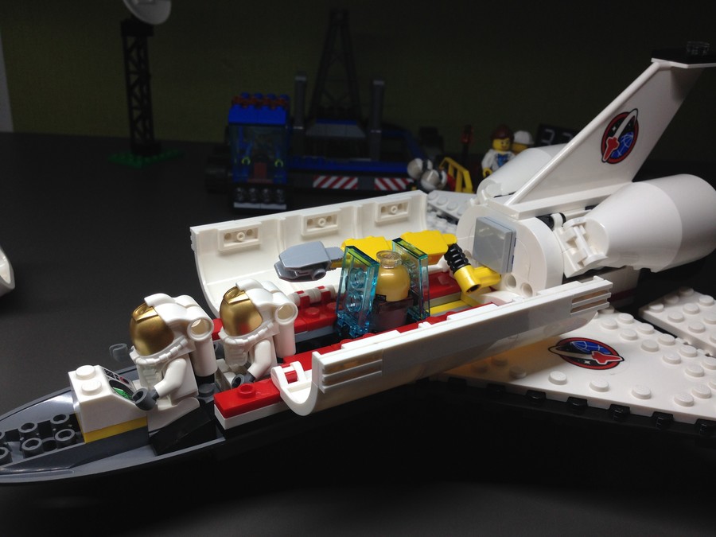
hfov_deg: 55.4
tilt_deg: -24.1
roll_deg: -3.6
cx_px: 358
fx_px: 683
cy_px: 268
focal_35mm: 33
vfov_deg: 42.9
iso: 50
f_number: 2.4
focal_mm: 4.12
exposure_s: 1/120
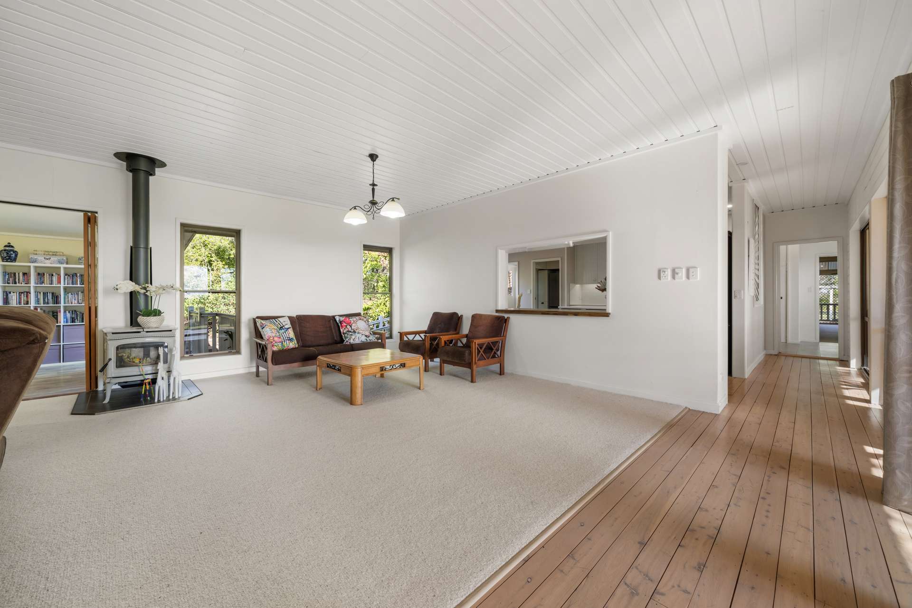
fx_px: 329
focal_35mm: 13
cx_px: 456
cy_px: 304
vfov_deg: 85.5
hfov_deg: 108.3
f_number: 8
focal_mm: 13
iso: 100
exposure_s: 1/3
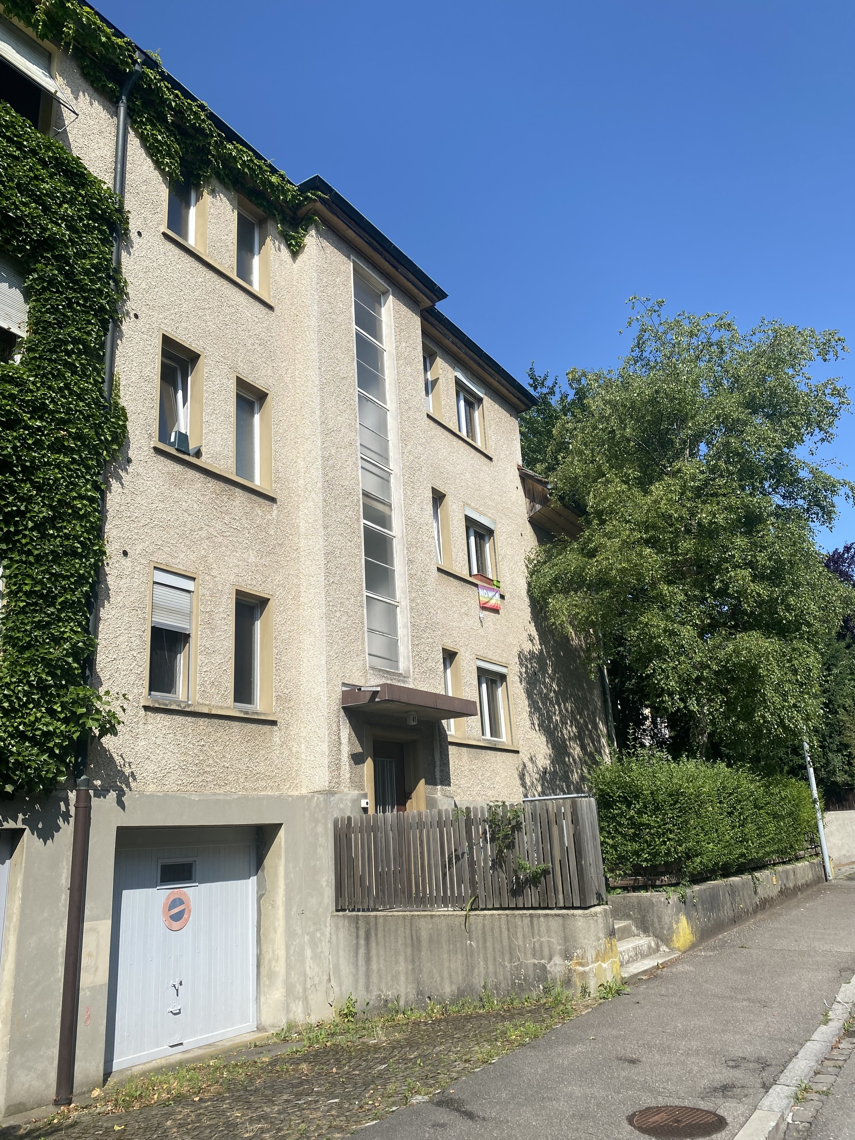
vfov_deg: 67.3
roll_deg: +2.6
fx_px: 856
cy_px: 570
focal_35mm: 26
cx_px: 428
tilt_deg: +19.9
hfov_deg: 53.1
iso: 32
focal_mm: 4.25
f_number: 1.8
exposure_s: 1/3300
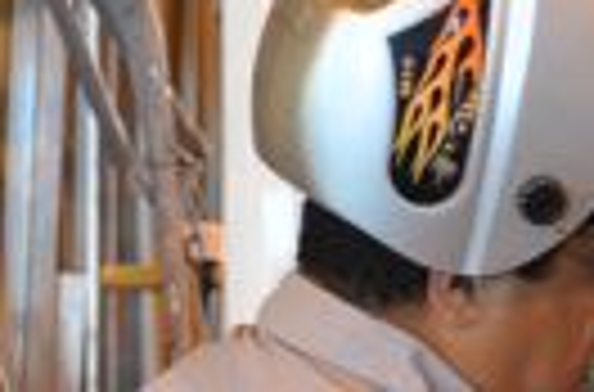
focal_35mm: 328
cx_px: 531
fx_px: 5400
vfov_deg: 4.2
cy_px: 273
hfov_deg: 6.3
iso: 400
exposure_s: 1/25
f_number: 5
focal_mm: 45
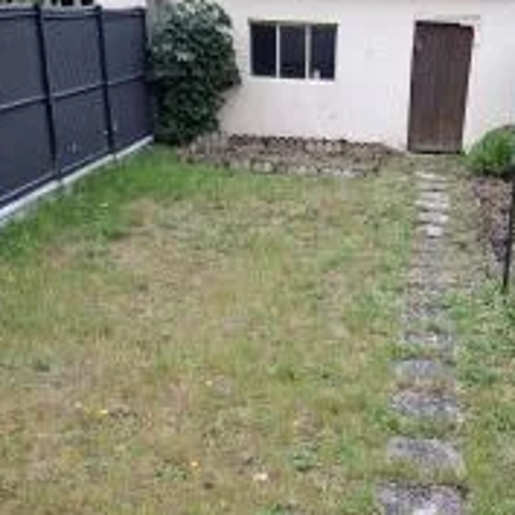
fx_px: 774
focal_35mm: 46
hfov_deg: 36.3
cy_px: 387
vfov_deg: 35.9
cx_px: 358
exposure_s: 1/423
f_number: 1.8
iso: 50
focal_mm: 5.54
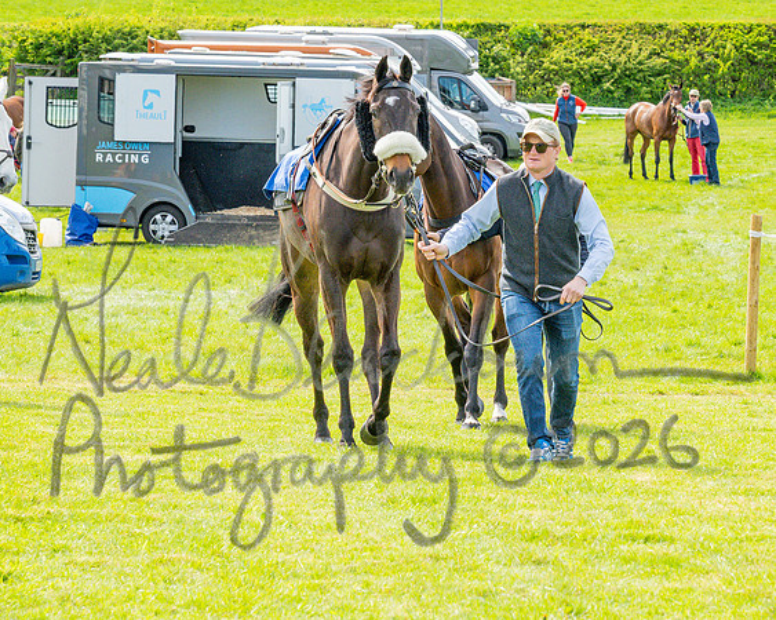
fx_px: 5233
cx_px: 455
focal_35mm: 228
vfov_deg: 6.8
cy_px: 272
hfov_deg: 8.5
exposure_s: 1/640
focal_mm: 120
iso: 800
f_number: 9
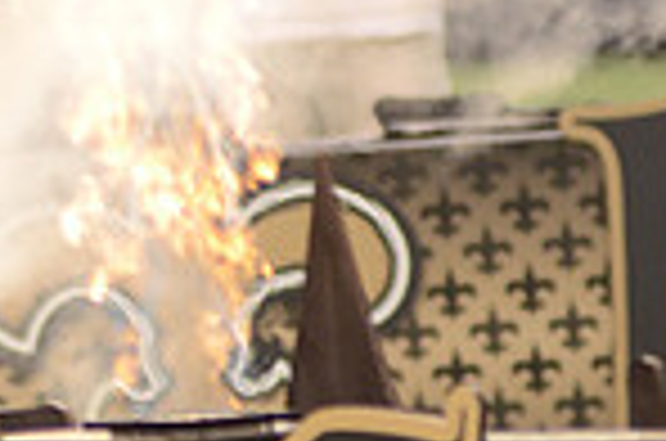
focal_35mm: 1172
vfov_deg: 1.2
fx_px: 21635
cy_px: -194
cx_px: -351
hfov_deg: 1.8
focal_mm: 200
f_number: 2.8
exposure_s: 1/500
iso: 800
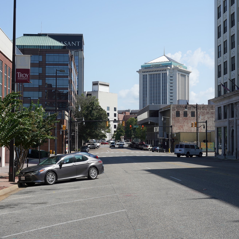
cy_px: 119
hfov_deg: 30.0
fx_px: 445
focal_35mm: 57
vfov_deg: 30.0
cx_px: 121
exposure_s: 1/100
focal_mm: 44
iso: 200
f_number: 13
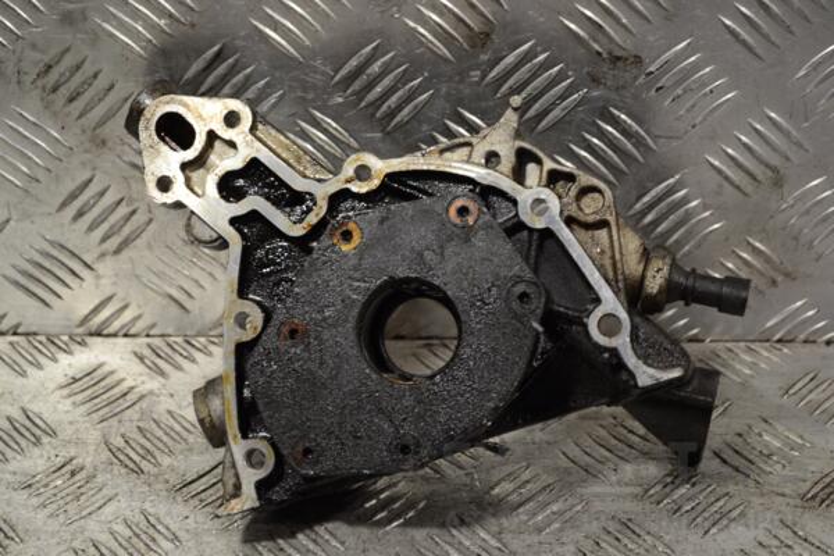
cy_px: 278
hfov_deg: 29.9
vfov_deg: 20.2
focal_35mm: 68
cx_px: 417
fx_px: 1564
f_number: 5.3
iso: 160
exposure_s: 1/30
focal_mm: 45
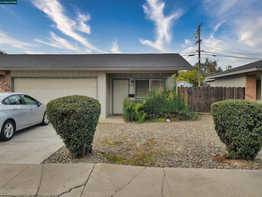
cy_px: 98
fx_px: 212
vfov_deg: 49.7
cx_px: 131
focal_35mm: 28
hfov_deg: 63.4
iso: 125
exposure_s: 1/250
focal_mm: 14
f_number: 6.3
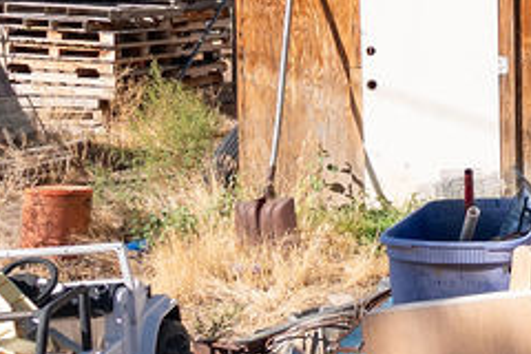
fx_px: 944
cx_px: 712
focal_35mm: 64
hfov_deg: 26.2
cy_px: 10
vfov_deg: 20.6
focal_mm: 10
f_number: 4
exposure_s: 1/640
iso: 100
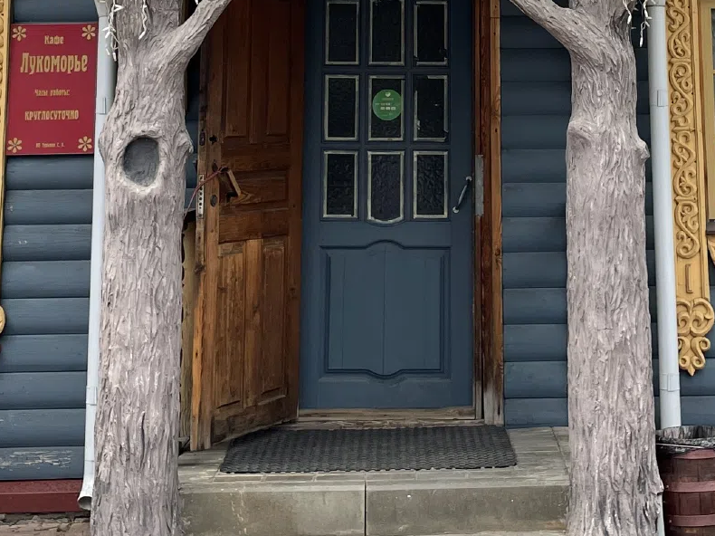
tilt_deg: +10.8
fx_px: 1631
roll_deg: +0.4
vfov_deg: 17.6
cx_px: 467
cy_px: -134
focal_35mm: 79
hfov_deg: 24.6
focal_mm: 4.2
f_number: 1.6
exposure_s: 1/979
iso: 32
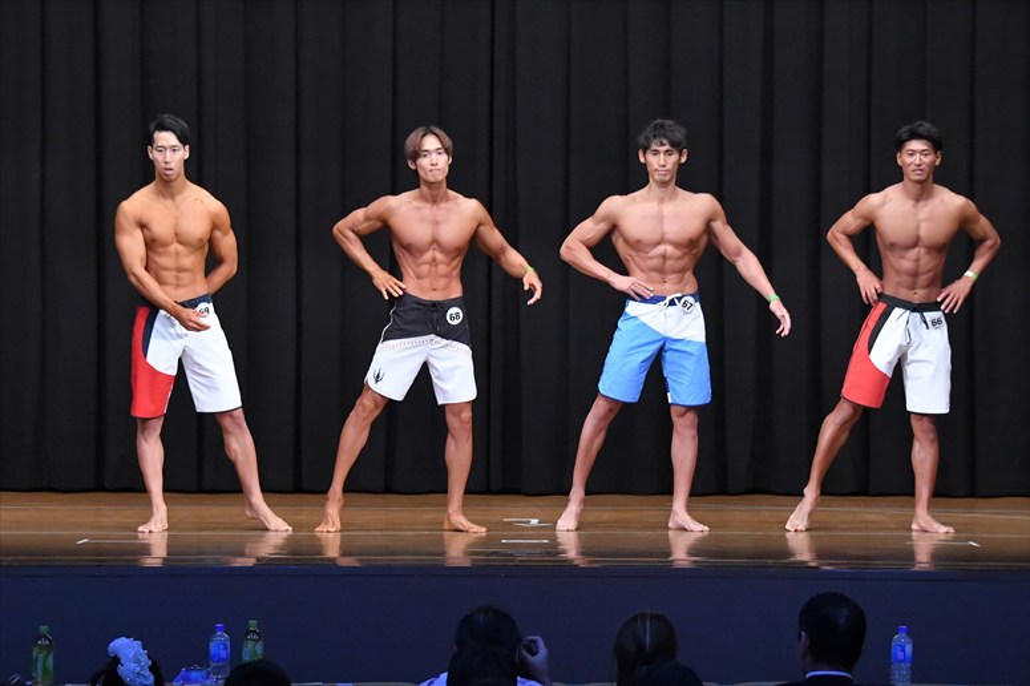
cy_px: 343
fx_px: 4290
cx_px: 515
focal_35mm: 150
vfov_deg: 9.1
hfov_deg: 13.7
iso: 8000
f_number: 5.6
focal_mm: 100
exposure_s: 1/400
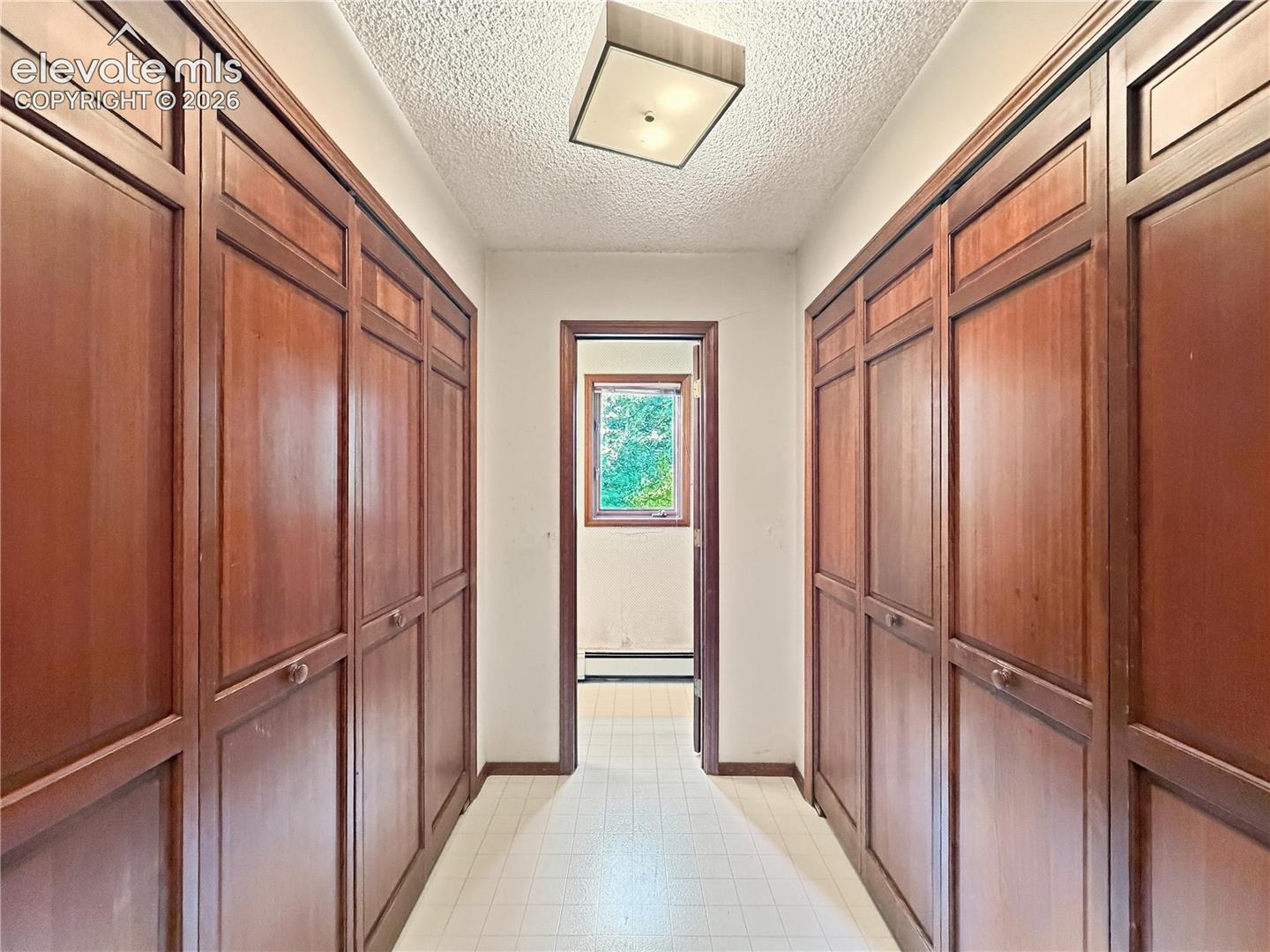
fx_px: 514
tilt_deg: +1.0
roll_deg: +0.9
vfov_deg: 85.7
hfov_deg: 102.1
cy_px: 476
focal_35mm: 14
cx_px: 635
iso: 640
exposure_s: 1/60
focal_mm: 2.2
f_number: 2.2
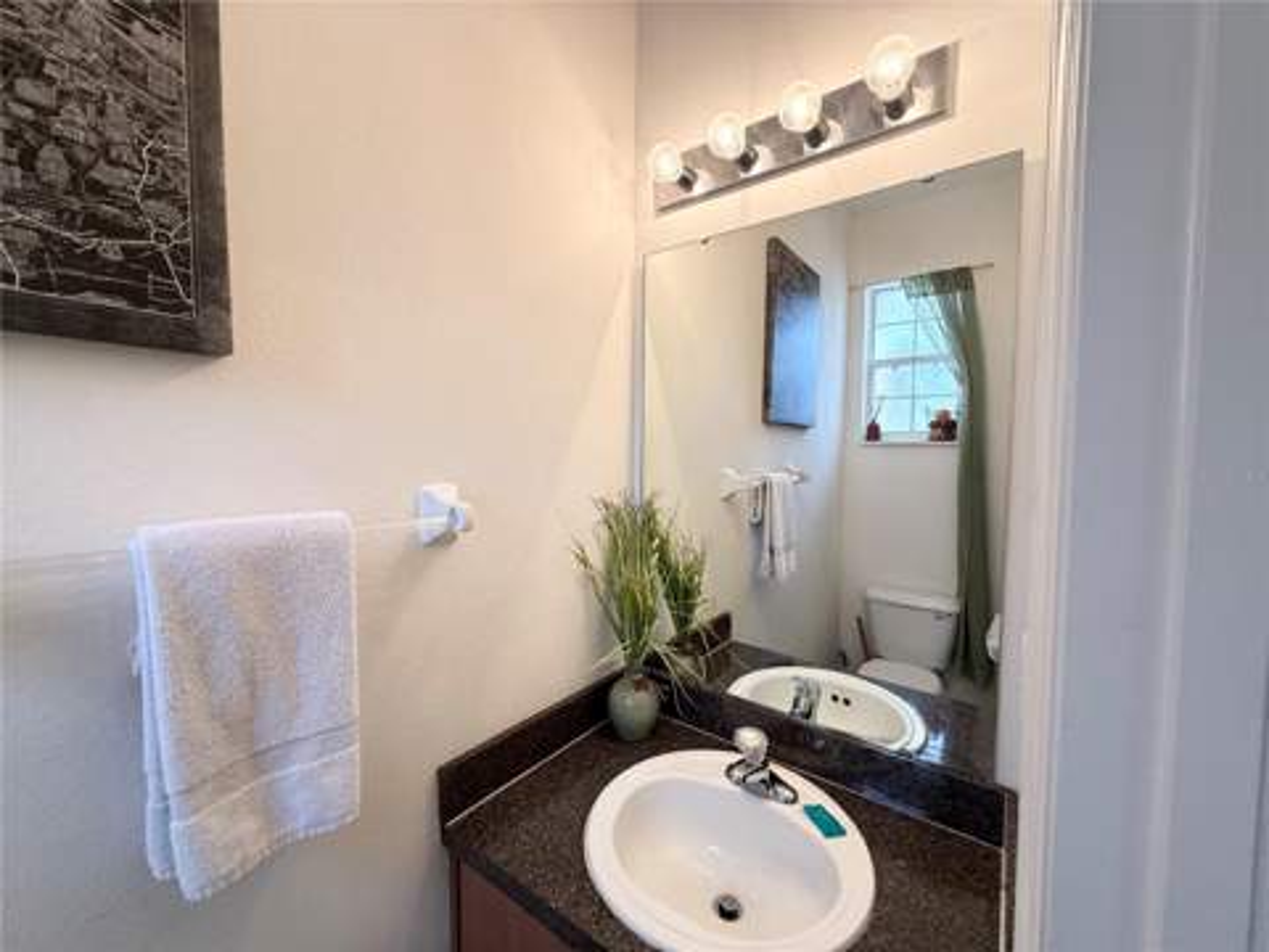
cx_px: 634
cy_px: 476
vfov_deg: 85.7
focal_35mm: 14
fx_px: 513
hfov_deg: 102.1
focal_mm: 2.22
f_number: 2.2
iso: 125
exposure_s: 1/120
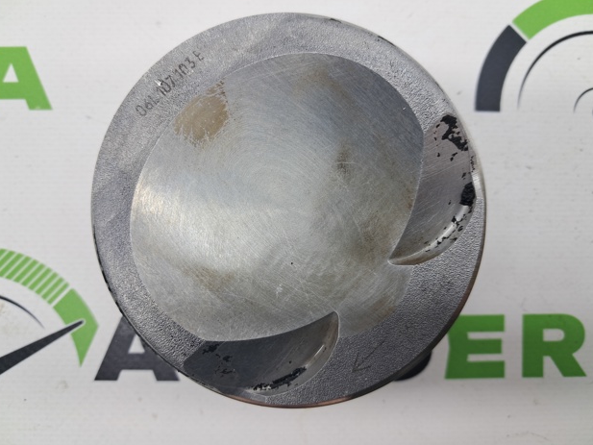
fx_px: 480
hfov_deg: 63.4
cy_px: 229
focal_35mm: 28
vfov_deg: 49.8
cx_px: 297
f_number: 1.8
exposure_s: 1/50
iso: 50
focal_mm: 4
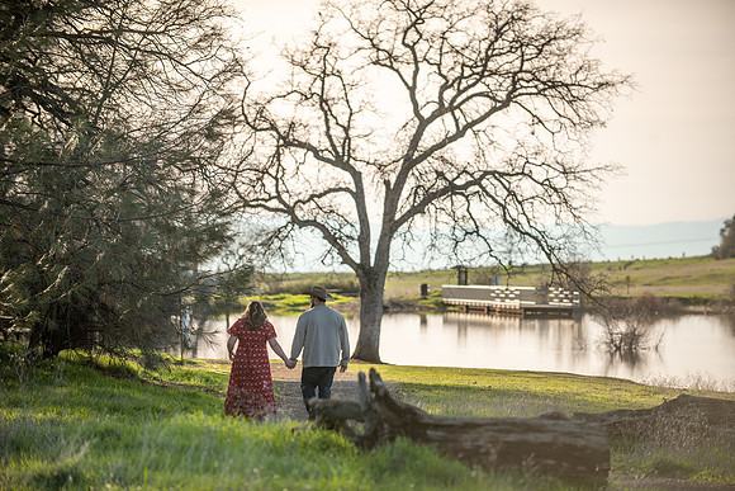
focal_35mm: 110
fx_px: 2246
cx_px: 368
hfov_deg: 18.6
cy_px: 246
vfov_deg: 12.5
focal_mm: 110
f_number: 2.8
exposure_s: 1/1600
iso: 50
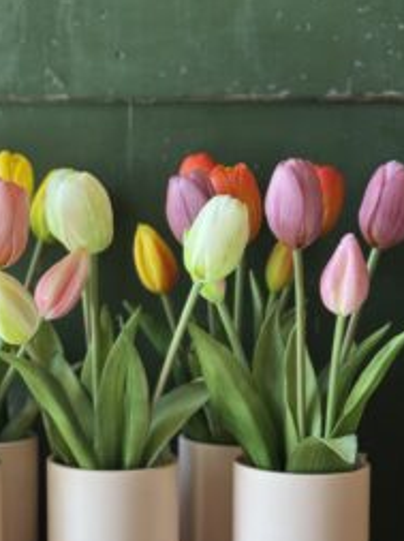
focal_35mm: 76
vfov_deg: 25.6
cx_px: 100
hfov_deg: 19.2
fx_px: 1186
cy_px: 351
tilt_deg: -5.6
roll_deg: -0.5
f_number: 1.78
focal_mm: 6.76
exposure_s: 1/121
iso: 80
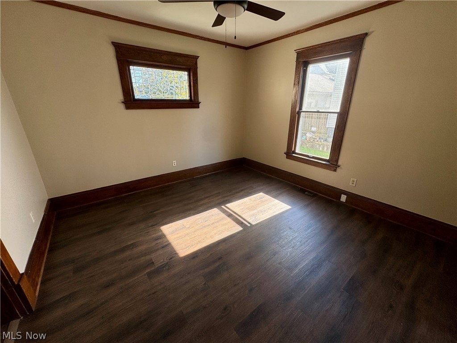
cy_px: 172
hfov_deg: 102.1
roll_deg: -0.2
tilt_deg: -21.4
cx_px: 228
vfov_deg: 85.7
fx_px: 185
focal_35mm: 14
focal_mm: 2.22
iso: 40
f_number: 2.2
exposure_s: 1/170
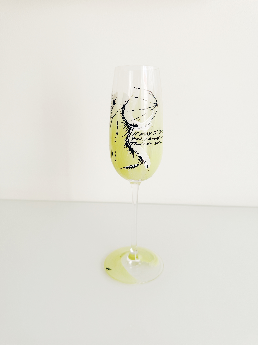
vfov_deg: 71.6
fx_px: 239
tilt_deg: -14.9
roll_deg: -0.9
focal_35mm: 24
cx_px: 129
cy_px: 172
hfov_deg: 56.8
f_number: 1.78
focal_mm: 6.76
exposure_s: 1/341
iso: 80
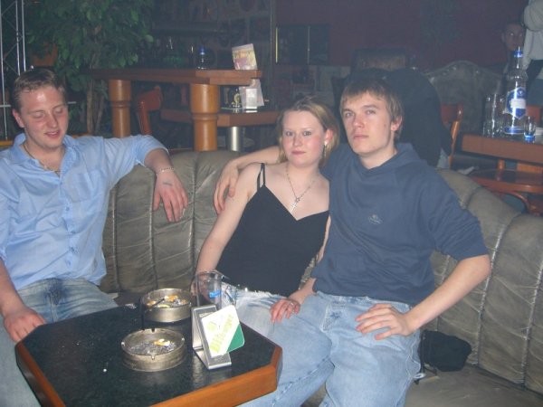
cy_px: 204
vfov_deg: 37.7
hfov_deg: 49.0
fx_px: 596
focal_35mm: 38
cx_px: 272
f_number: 2.8
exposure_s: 1/60
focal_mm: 7.9
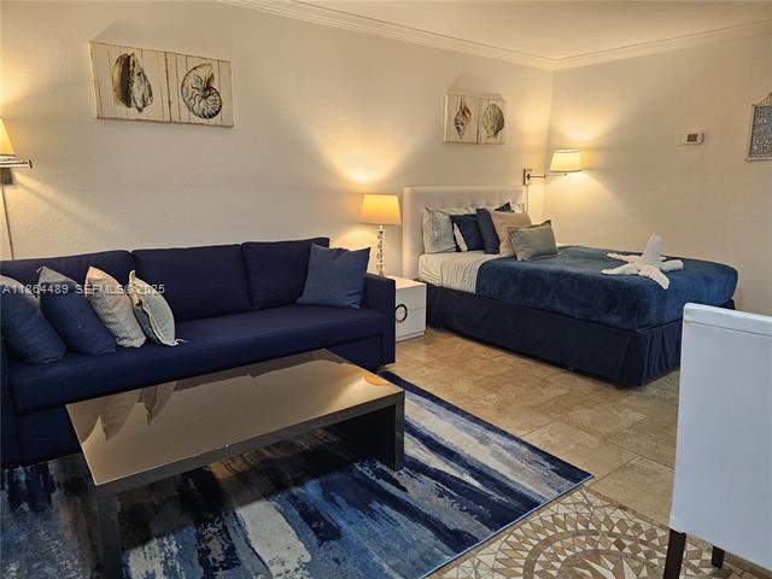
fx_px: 513
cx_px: 386
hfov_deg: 73.9
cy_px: 290
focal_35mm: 23
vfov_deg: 58.9
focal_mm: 6.3
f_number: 1.7
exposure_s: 1/120
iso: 640
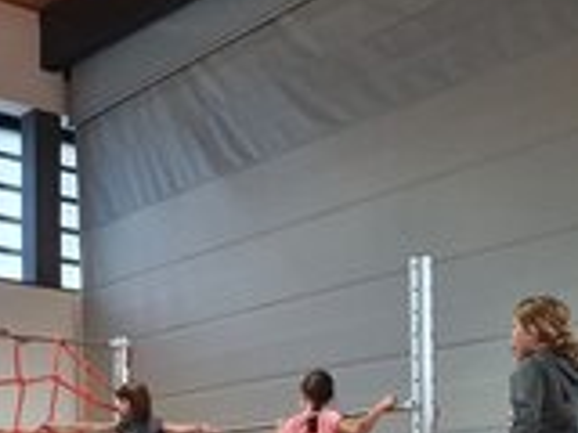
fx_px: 1085
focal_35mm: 65
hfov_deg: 29.3
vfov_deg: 21.4
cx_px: 137
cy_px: 484
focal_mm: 4.32
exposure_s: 1/50
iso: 320
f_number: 2.4
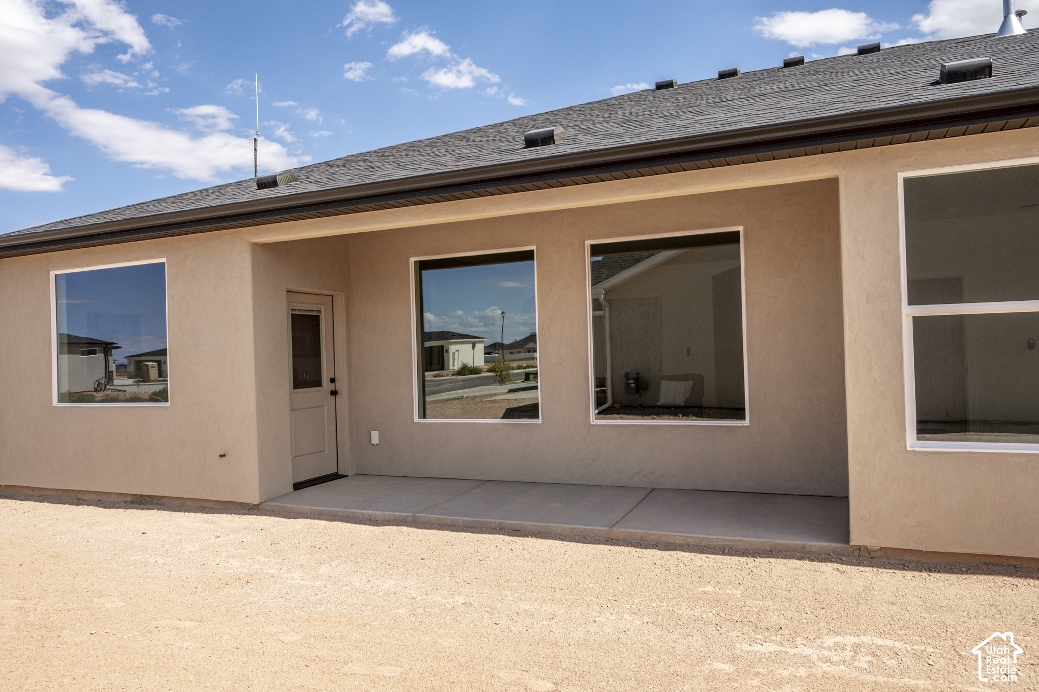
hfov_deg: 73.8
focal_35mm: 24
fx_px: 692
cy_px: 346
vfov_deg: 53.1
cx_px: 520
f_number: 9
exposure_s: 1/1000
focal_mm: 24
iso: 400
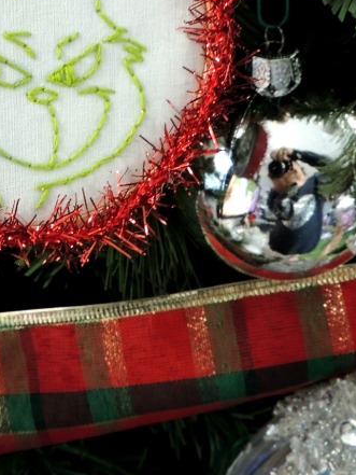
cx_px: 14
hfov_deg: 21.9
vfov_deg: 28.9
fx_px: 891
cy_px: 70
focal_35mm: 65
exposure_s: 1/10
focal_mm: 4.9
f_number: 3.1
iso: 400
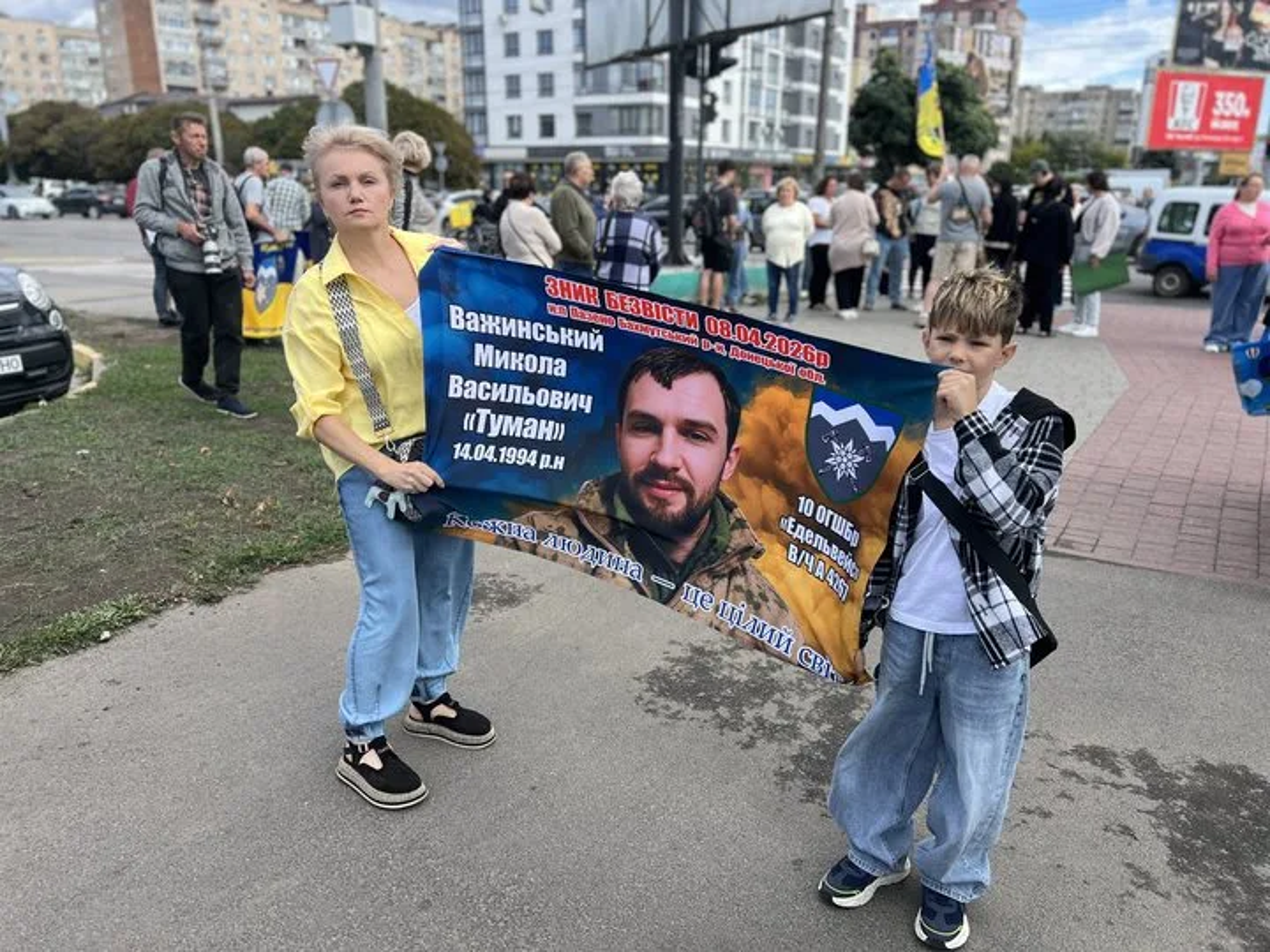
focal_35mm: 26
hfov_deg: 67.3
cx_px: 635
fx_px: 954
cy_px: 476
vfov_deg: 53.1
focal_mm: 5.7
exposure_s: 1/1395
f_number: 1.5
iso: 50
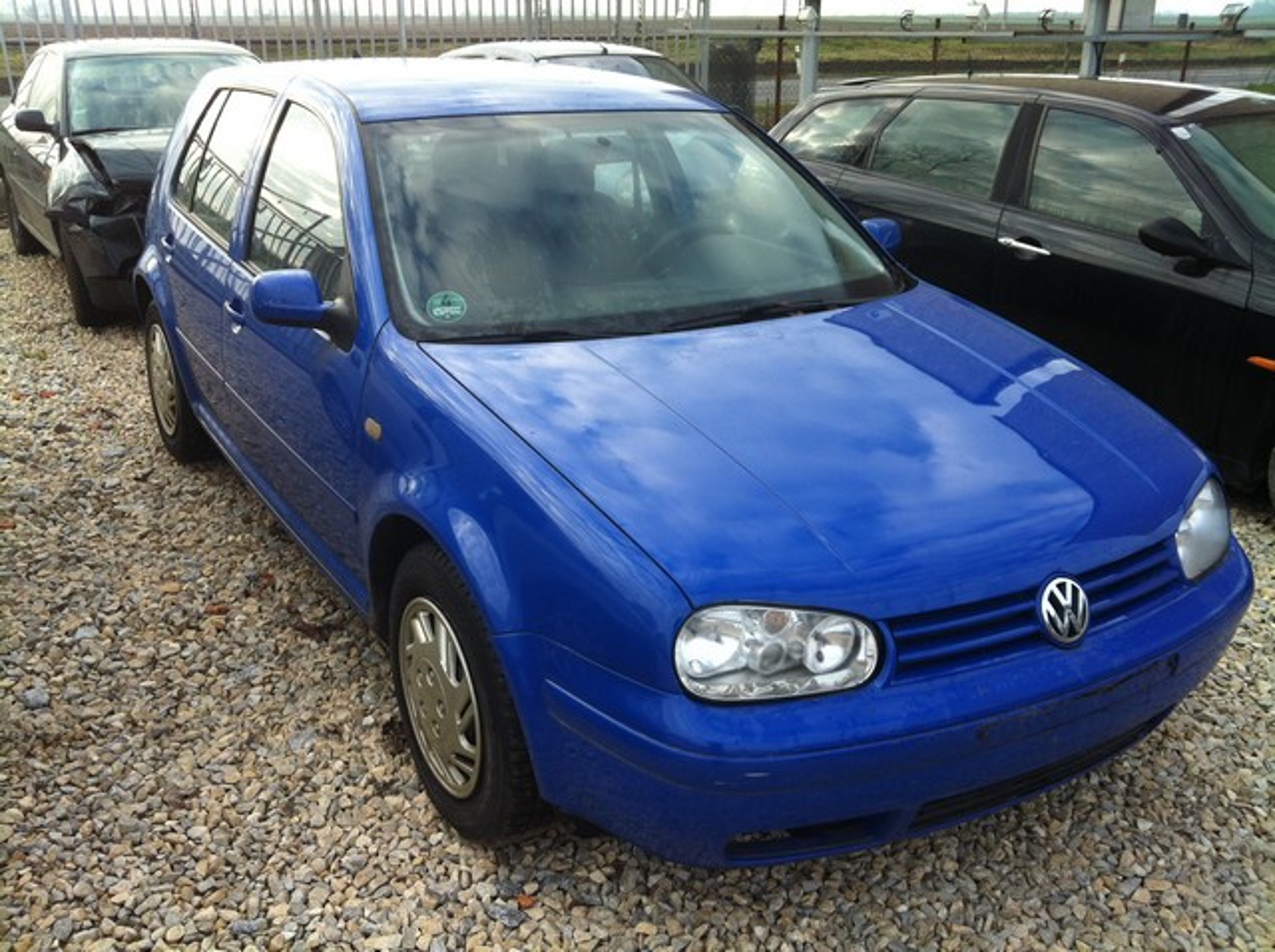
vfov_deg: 40.6
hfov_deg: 52.7
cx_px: 638
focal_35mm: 35
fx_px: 1287
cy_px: 476
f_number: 2.8
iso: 80
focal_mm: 3.85
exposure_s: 1/241
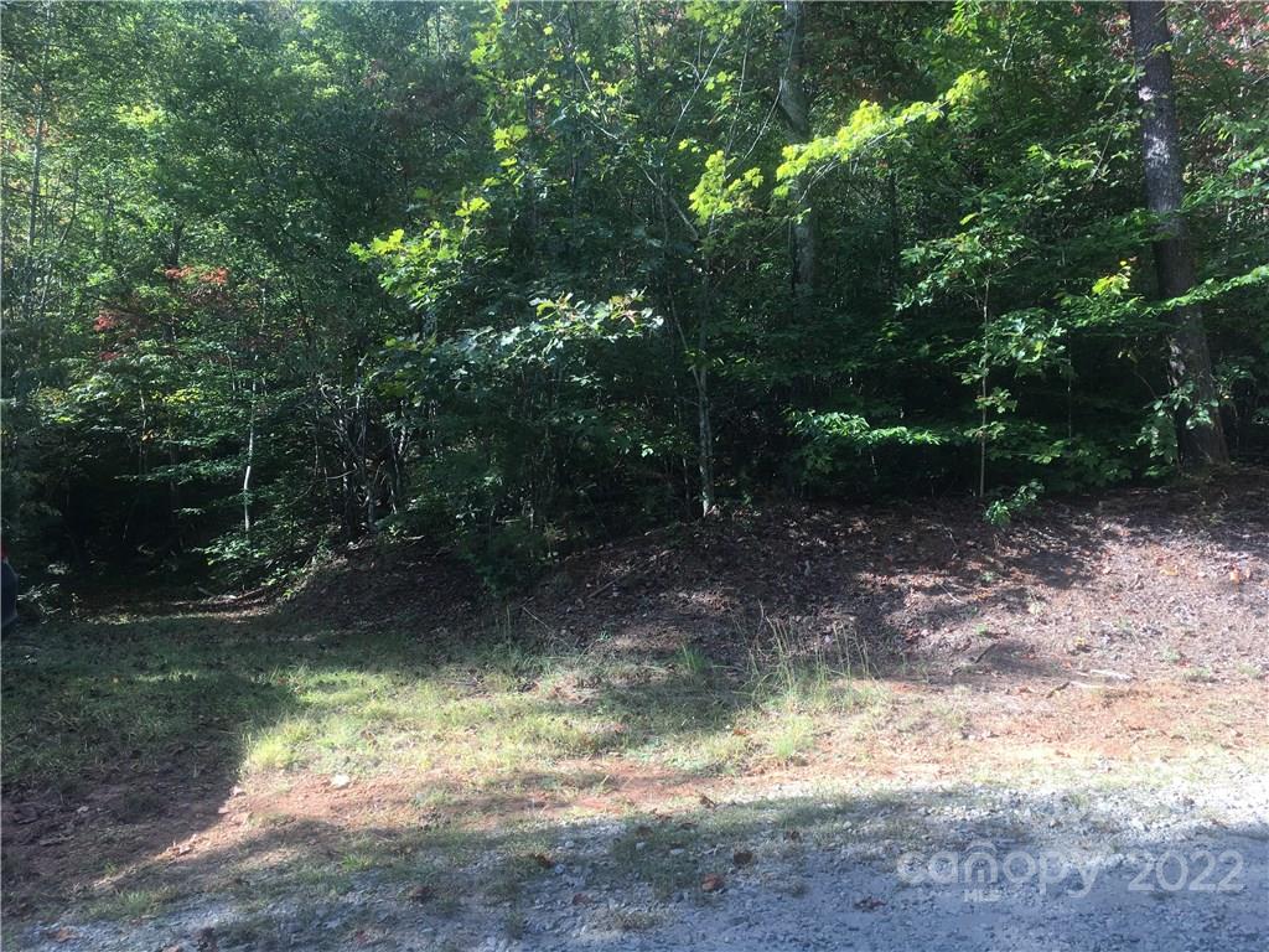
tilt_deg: +2.8
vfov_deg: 48.2
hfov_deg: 61.7
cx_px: 634
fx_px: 1063
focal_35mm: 29
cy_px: 476
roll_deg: -1.2
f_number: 2.2
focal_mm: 4.15
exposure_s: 1/218
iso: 25
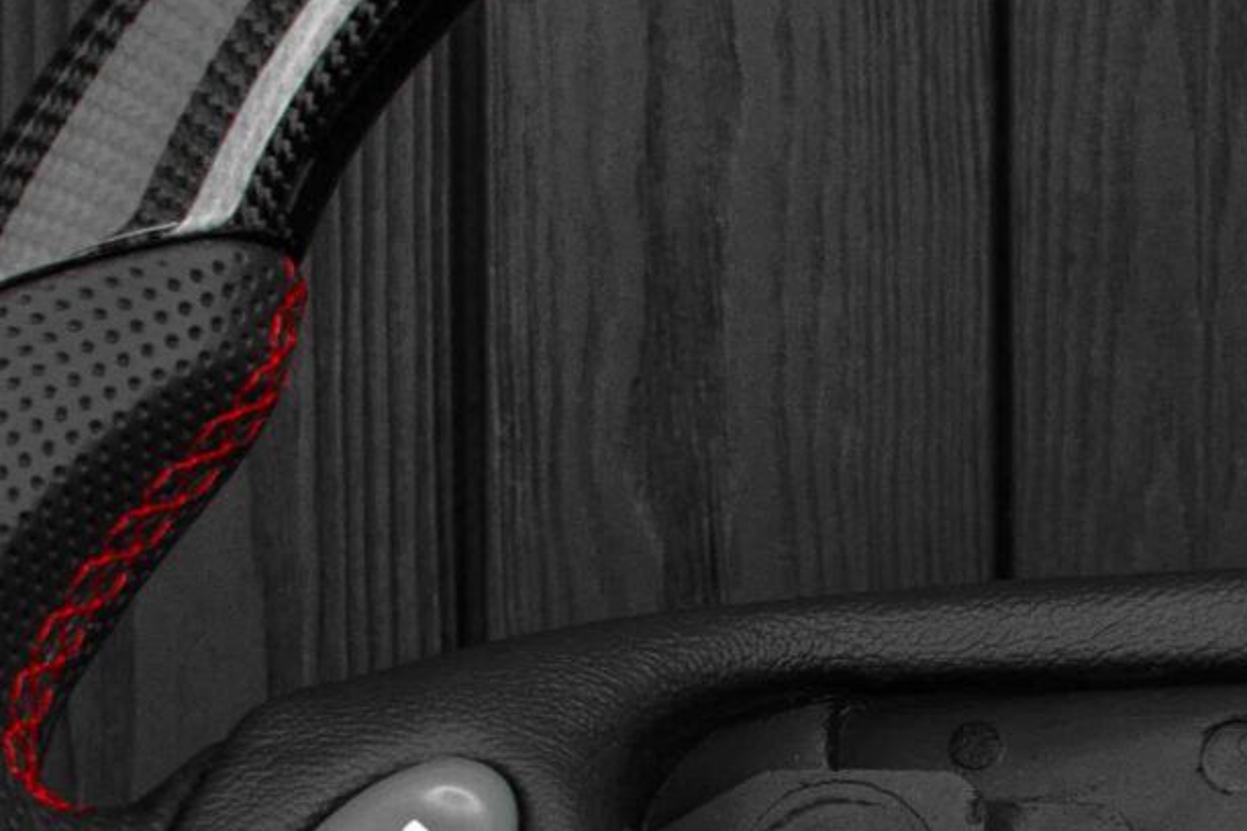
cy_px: 973
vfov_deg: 6.2
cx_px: 1486
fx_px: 7621
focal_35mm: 220
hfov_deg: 9.2
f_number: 6.3
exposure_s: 1/125
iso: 500
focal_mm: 35
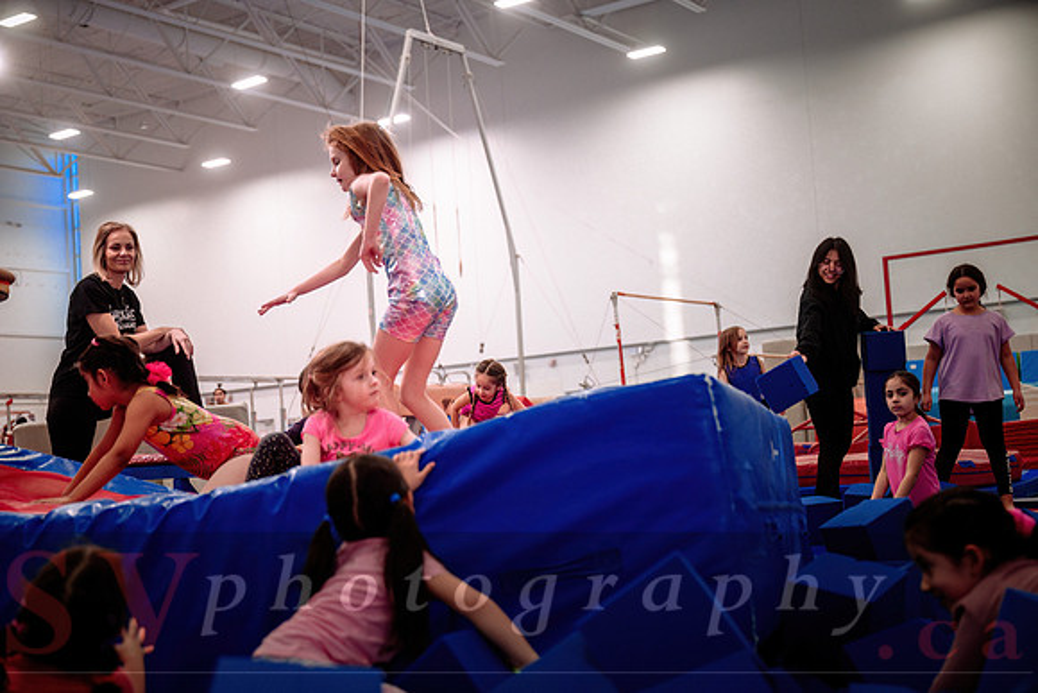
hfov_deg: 41.9
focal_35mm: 47
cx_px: 519
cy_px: 346
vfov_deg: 28.7
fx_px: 1355
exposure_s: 1/400
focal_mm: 47
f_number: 2.8
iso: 1600
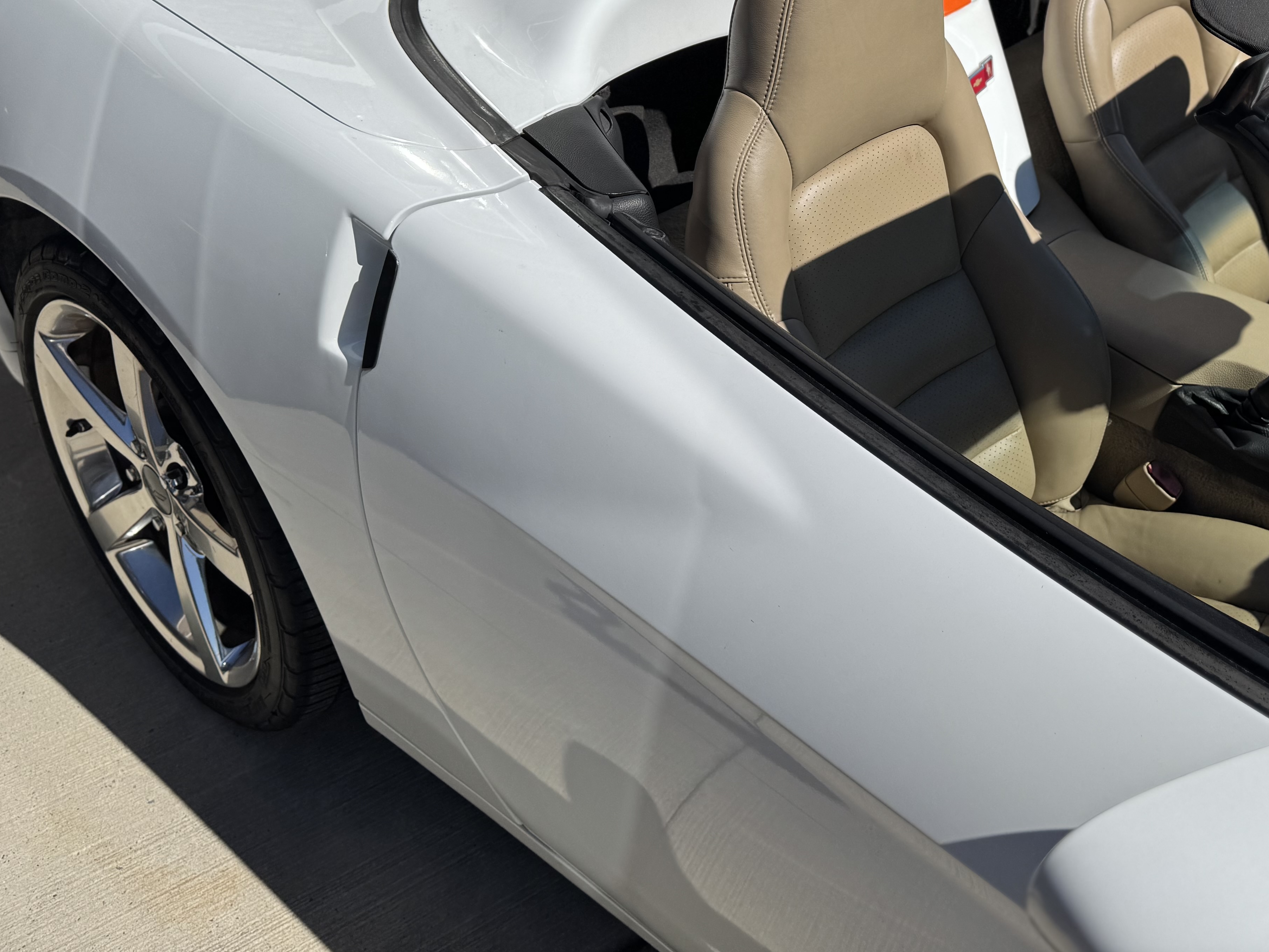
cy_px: 202
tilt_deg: -25.7
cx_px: 857
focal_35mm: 38
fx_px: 1393
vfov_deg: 36.5
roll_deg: -0.9
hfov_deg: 48.1
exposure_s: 1/10417
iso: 80
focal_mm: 6.76
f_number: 1.78
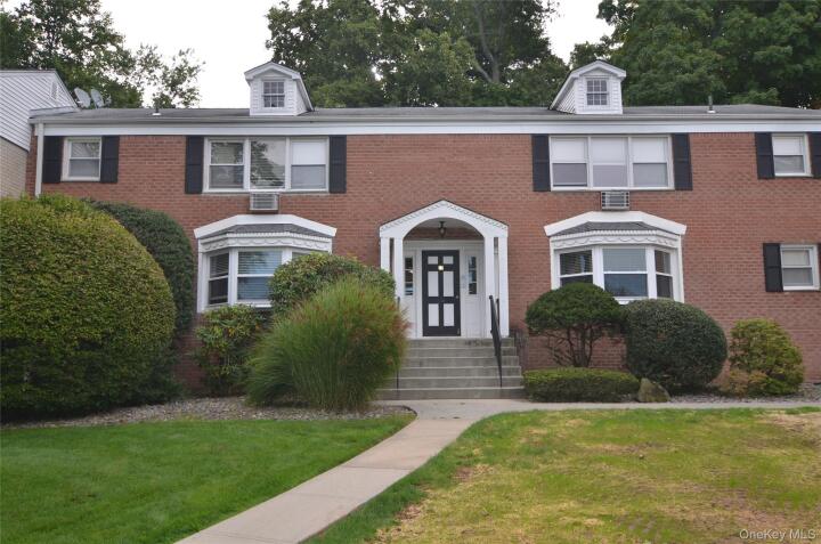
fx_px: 683
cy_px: 272
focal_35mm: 30
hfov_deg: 62.0
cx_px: 410
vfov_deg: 43.4
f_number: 4
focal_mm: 20
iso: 100
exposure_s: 1/250
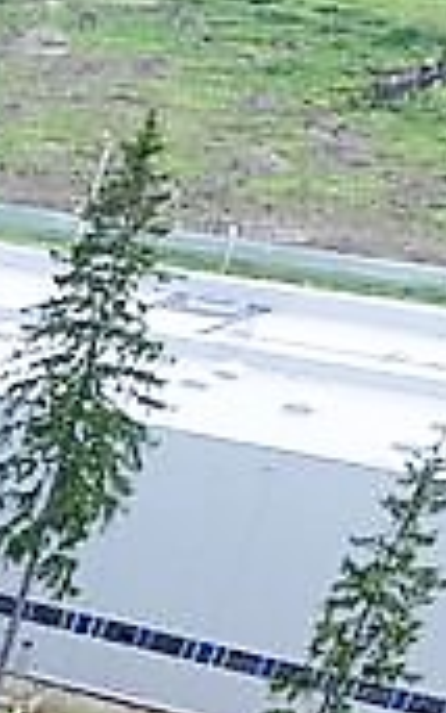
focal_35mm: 127
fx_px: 2468
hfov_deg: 7.2
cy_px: 1509
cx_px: -1396
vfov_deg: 13.6
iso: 100
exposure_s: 1/257
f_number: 2.8
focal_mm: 3.61
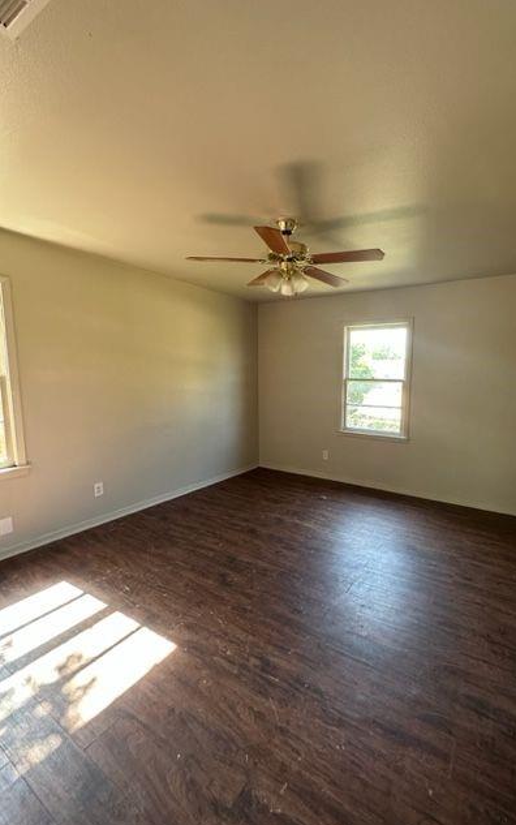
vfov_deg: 101.4
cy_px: 416
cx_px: 311
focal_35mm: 15
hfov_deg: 74.0
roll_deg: -2.0
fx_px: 337
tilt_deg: -7.5
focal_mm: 2.22
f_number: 2.2
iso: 160
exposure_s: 1/99
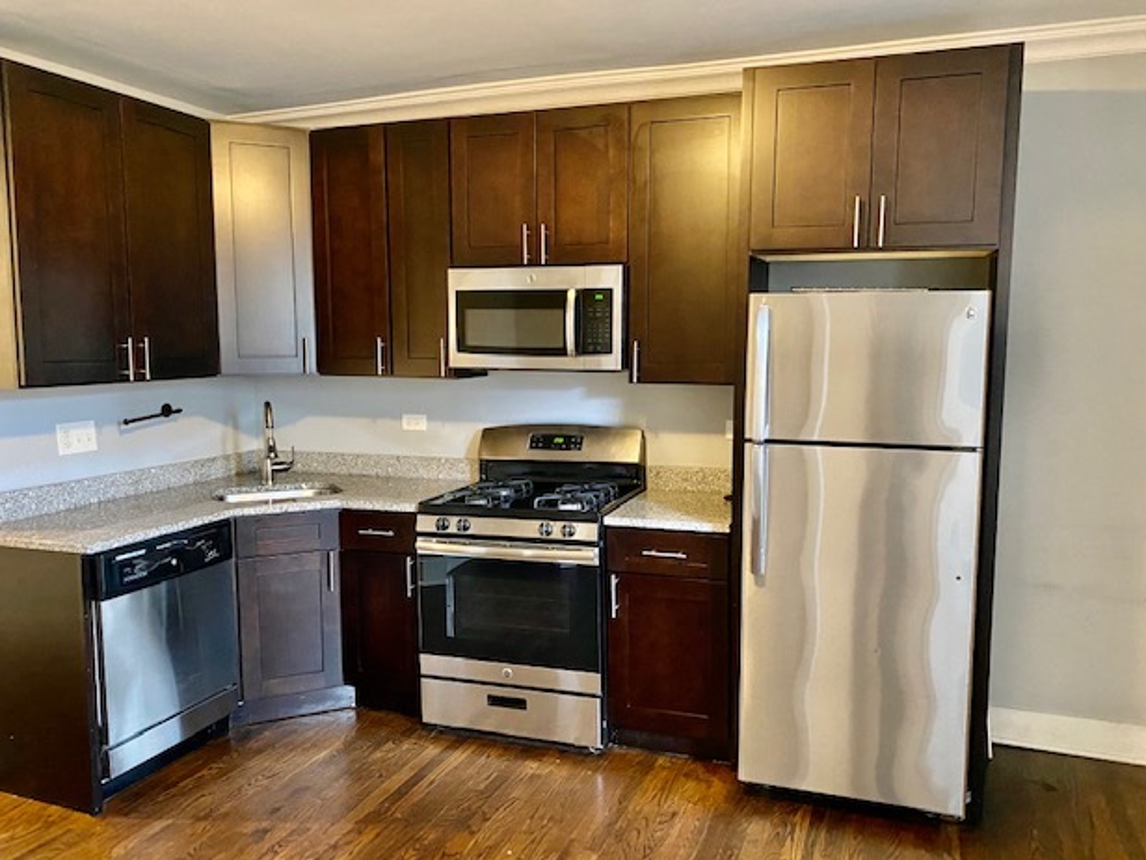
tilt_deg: -4.9
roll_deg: -0.2
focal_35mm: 27
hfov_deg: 65.3
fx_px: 894
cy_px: 432
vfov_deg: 51.4
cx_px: 564
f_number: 1.8
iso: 640
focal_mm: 4.25
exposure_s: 1/30
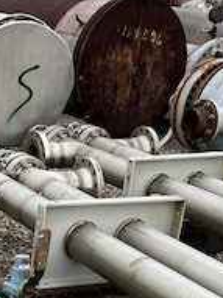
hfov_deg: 16.5
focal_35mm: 87
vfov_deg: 20.6
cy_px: 387
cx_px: -8
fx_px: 748
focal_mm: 5.1
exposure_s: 1/339
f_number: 1.6
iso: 50
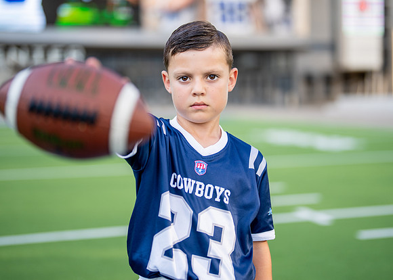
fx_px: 673
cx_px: 208
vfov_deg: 23.5
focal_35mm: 60
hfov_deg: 32.6
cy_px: 122
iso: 100
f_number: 1.2
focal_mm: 50
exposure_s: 1/2000
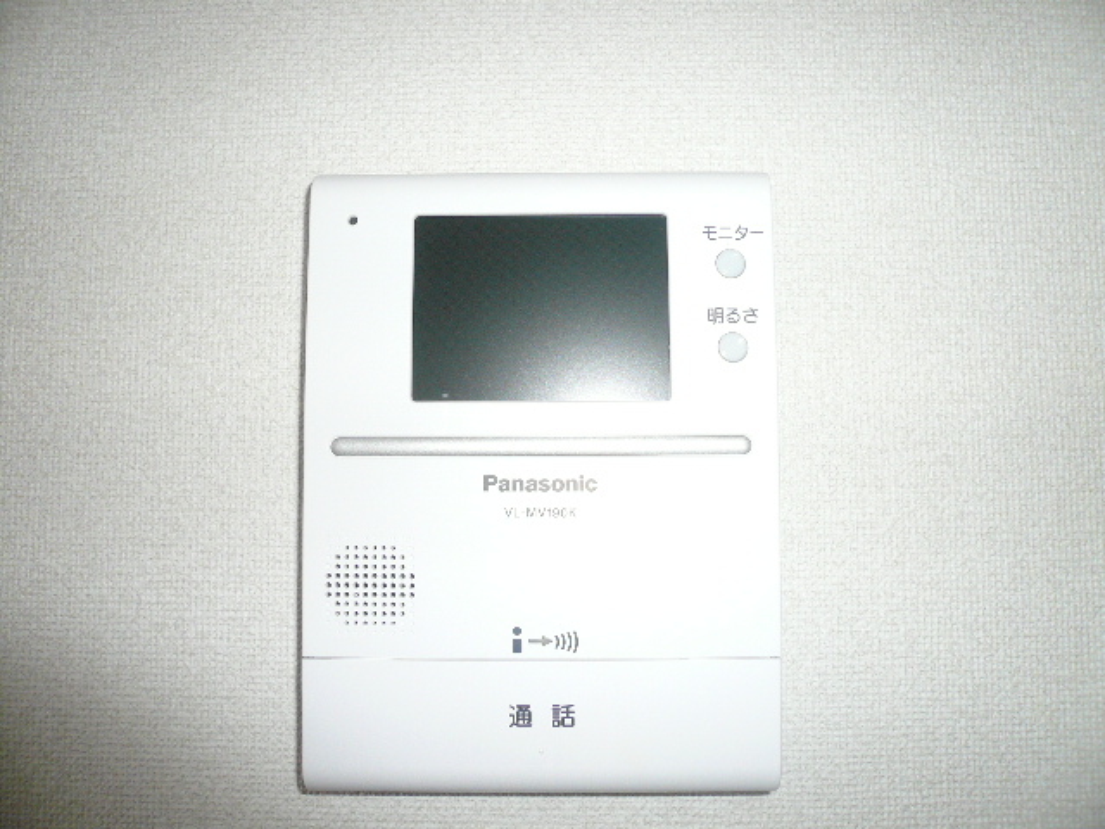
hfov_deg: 63.4
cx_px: 552
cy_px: 414
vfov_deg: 49.7
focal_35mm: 28
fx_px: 894
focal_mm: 4.6
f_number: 2.8
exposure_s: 1/30
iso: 100
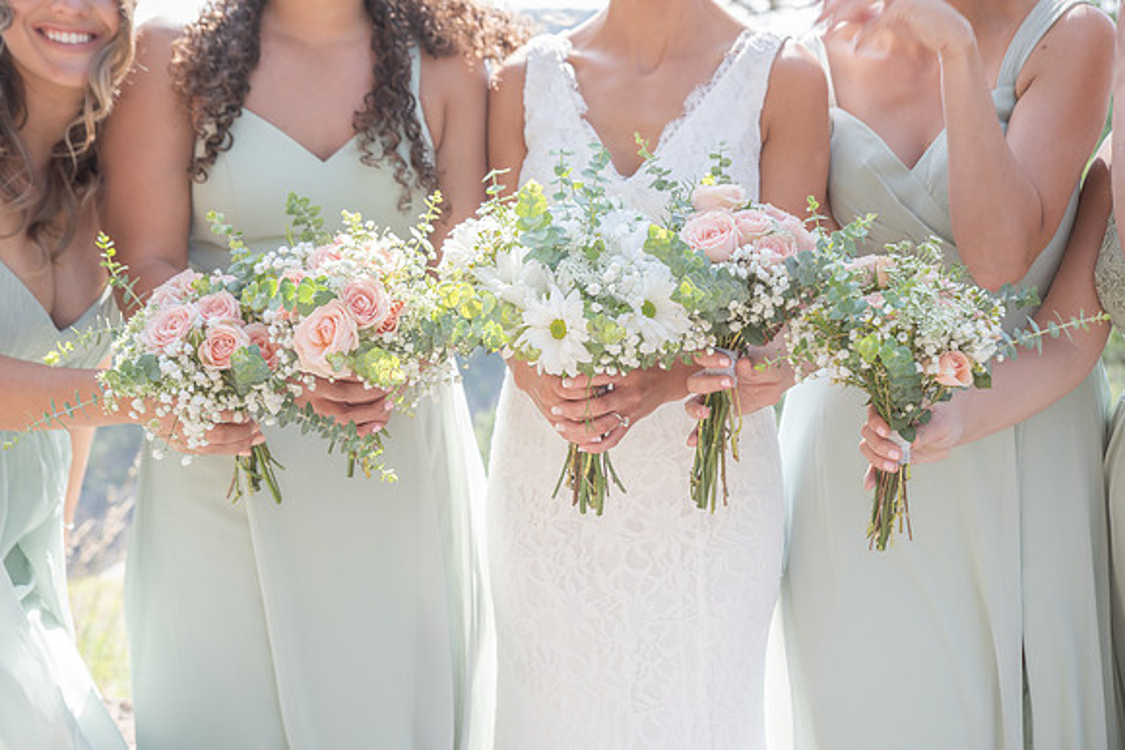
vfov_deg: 27.0
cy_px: 375
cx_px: 562
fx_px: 1563
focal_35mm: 50
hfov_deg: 39.6
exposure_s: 1/160
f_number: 4.5
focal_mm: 50
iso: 125
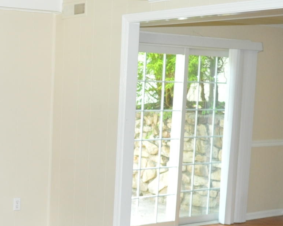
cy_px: 155
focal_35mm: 70
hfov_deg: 25.0
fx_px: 586
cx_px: -38
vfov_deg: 21.8
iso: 800
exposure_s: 1/60
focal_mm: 18
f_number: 4
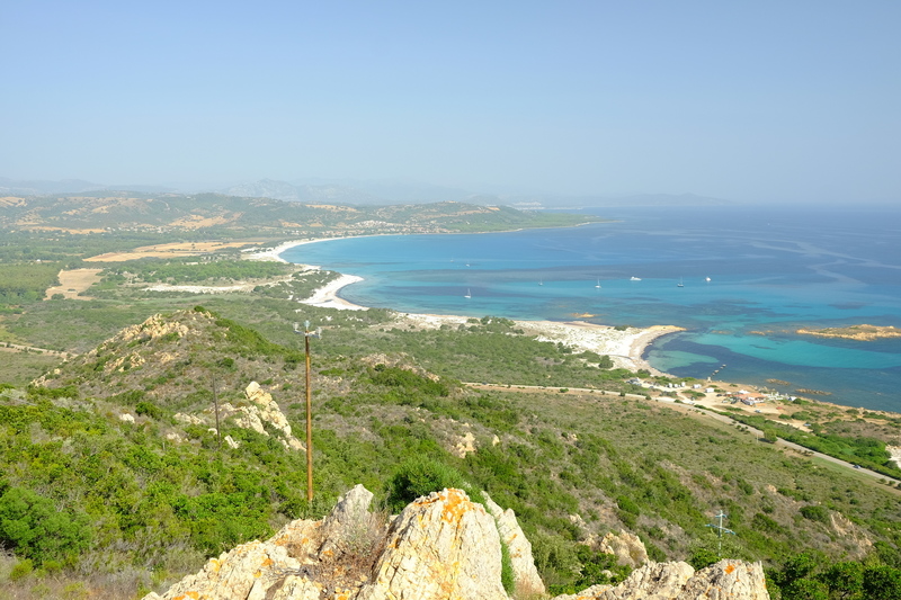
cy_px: 300
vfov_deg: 37.8
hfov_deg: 54.4
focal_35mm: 35
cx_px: 450
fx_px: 876
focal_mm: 23
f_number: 8
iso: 200
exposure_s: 1/90
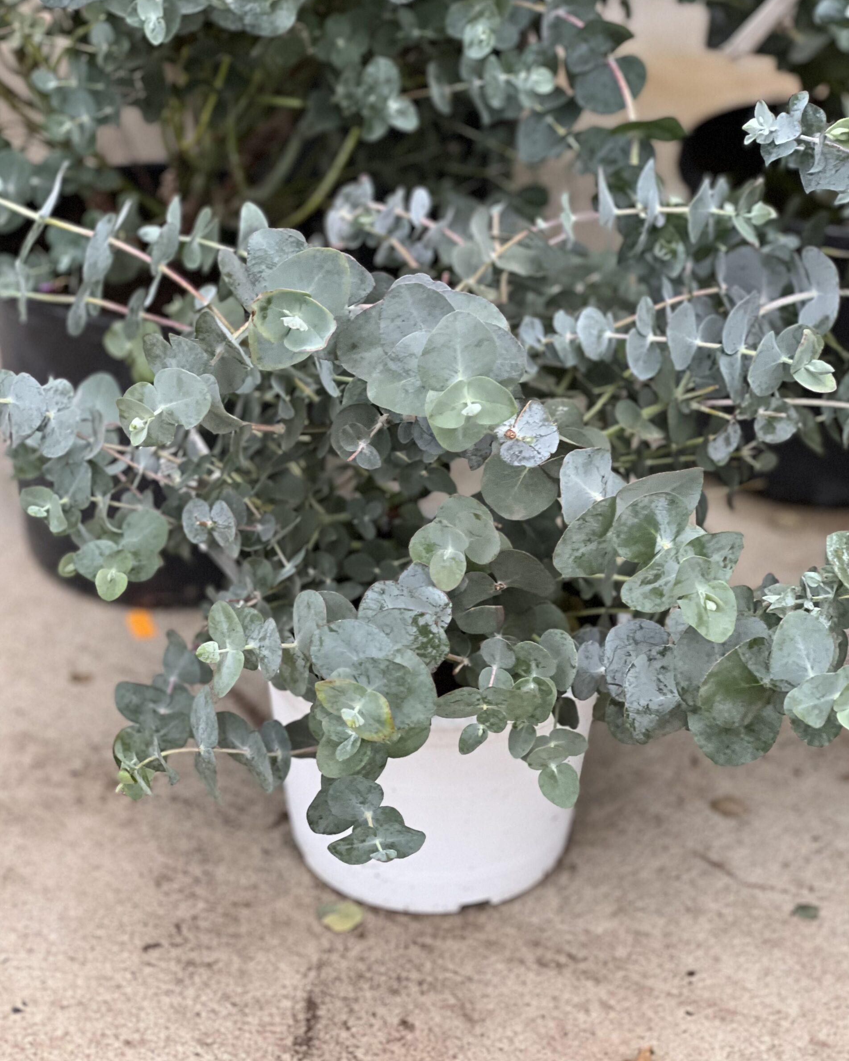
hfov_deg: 18.9
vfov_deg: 23.6
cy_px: 512
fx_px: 2544
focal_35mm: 81
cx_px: 421
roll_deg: -1.1
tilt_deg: -30.1
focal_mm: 9
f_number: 2.8
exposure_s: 1/121
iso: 250
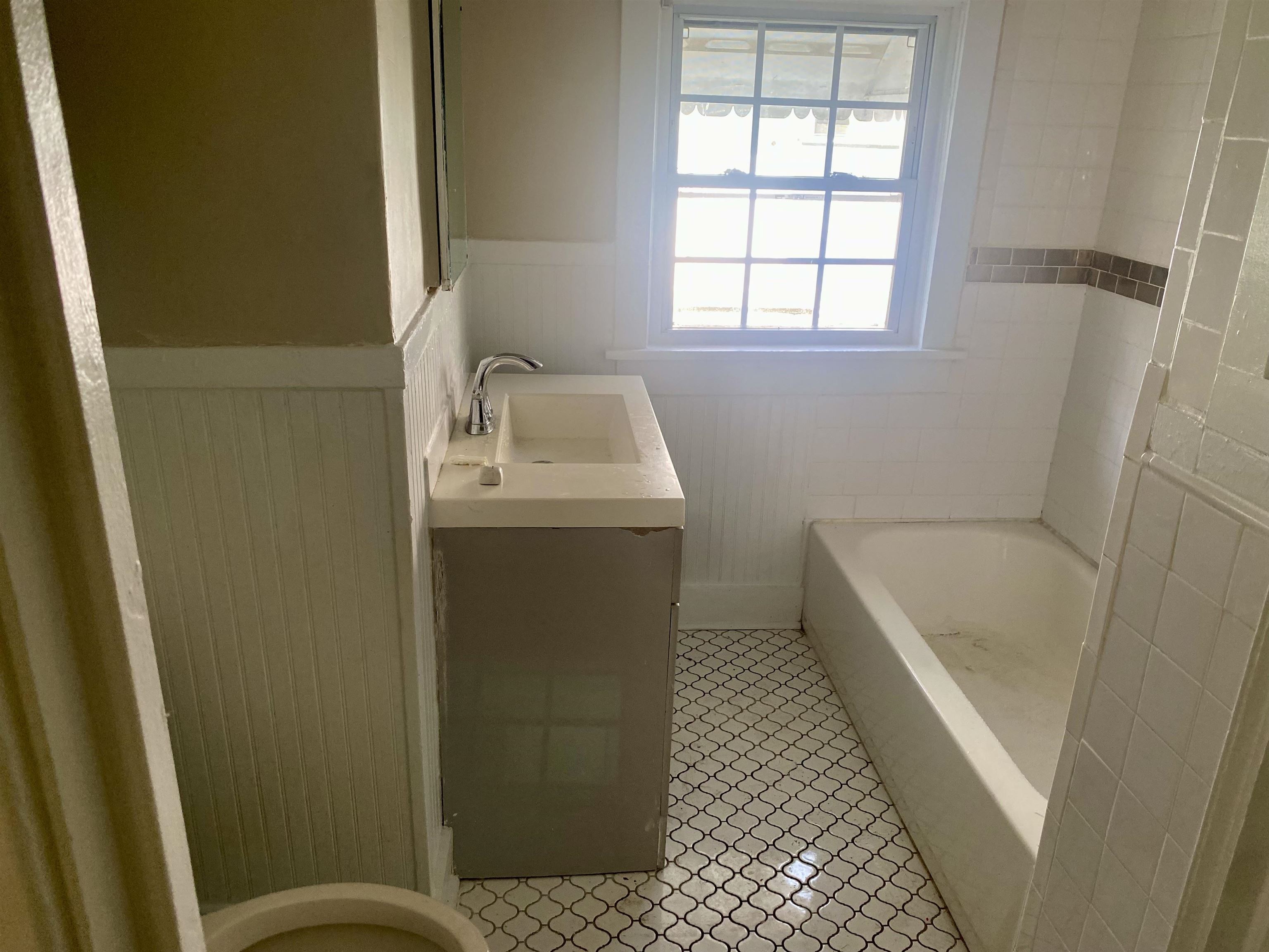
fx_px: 953
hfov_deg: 67.3
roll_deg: -1.4
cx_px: 634
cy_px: 476
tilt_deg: -21.9
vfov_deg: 53.1
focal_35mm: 26
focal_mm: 4.25
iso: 125
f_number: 1.8
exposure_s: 1/107
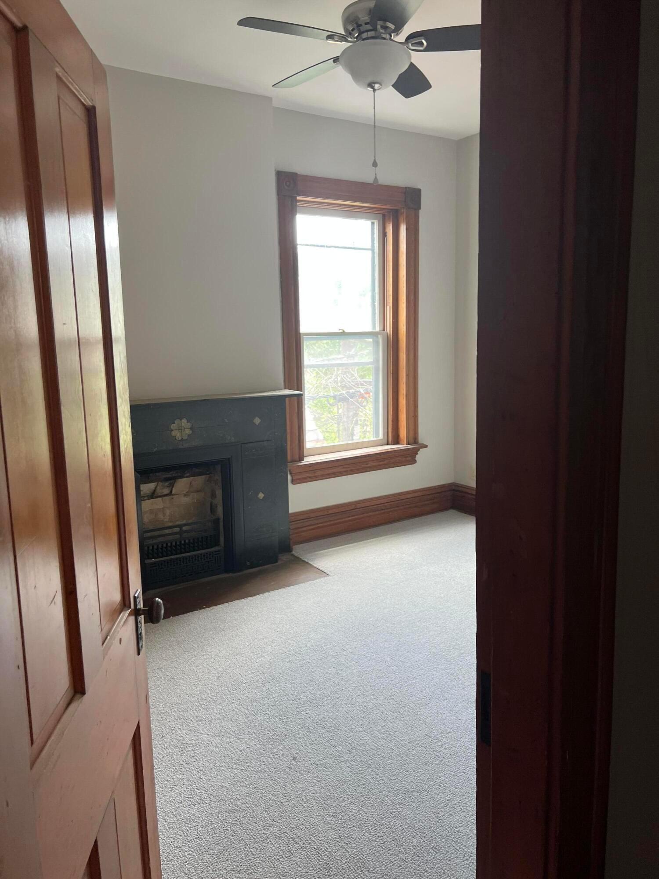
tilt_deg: -10.5
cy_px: 440
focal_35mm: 26
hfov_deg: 53.1
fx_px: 660
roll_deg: +4.6
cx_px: 330
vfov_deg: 67.3
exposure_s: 1/120
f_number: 1.5
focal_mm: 5.7
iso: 100
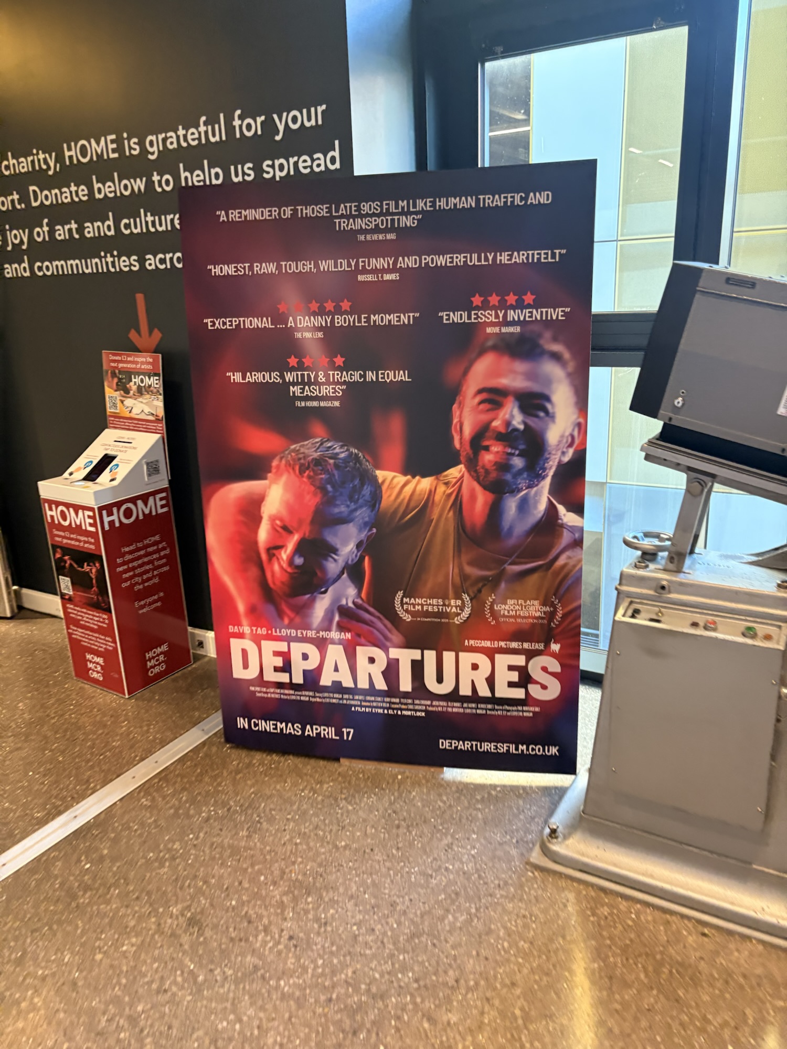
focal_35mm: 26
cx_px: 394
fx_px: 788
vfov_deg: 67.3
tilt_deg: -15.7
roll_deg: +1.6
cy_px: 524
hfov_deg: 53.1
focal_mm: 5.96
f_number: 1.6
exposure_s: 1/60
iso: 200
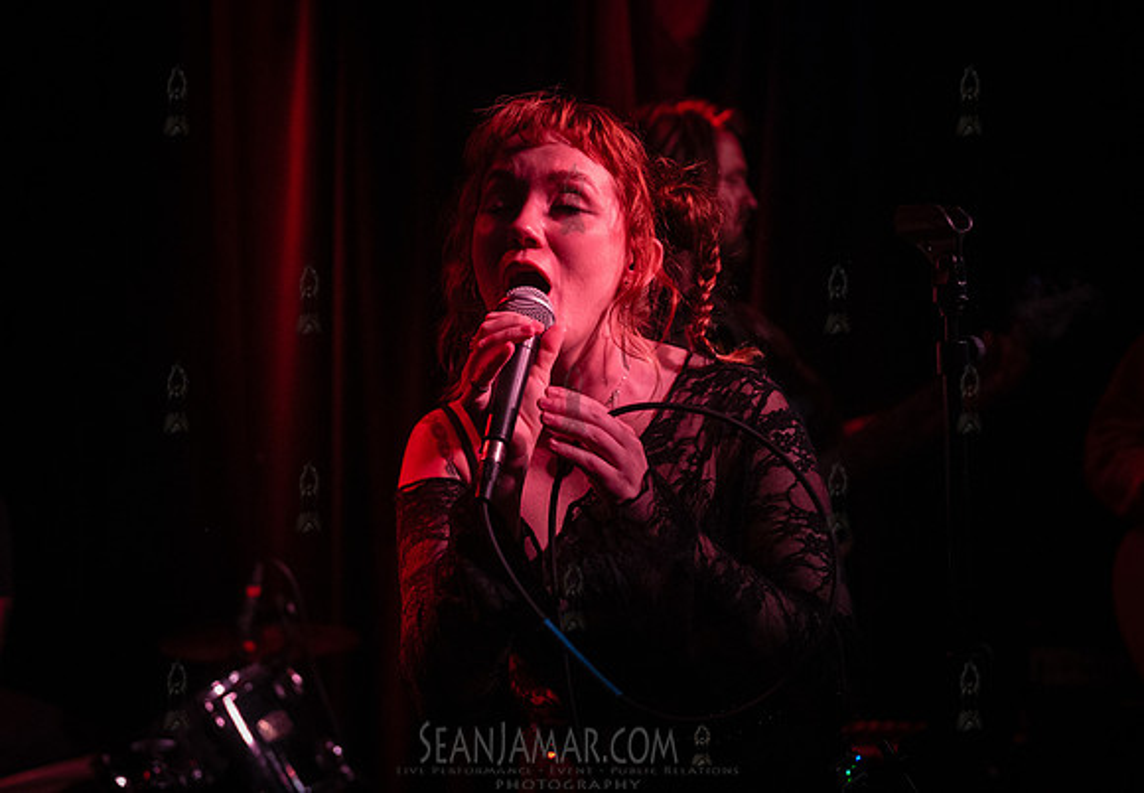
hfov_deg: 35.8
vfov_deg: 25.2
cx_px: 579
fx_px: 1772
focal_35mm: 55
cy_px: 385
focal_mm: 52
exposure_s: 1/400
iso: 8000
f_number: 3.5
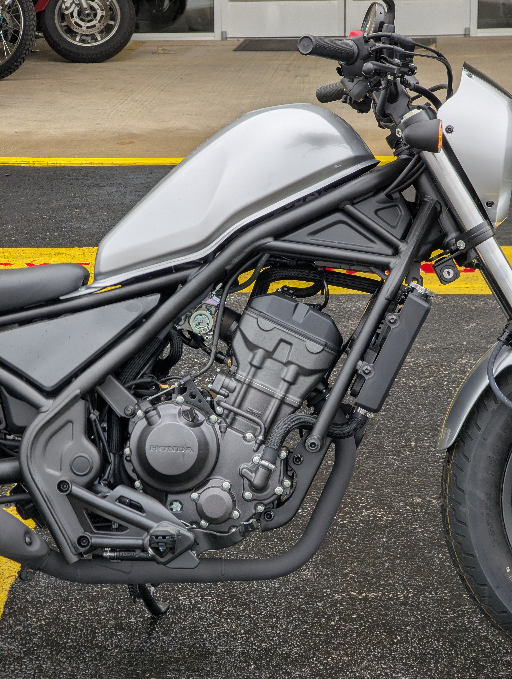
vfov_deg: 18.5
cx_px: 256
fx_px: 2085
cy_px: 340
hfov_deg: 14.0
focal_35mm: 106
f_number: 3.5
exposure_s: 1/297
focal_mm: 19
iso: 57
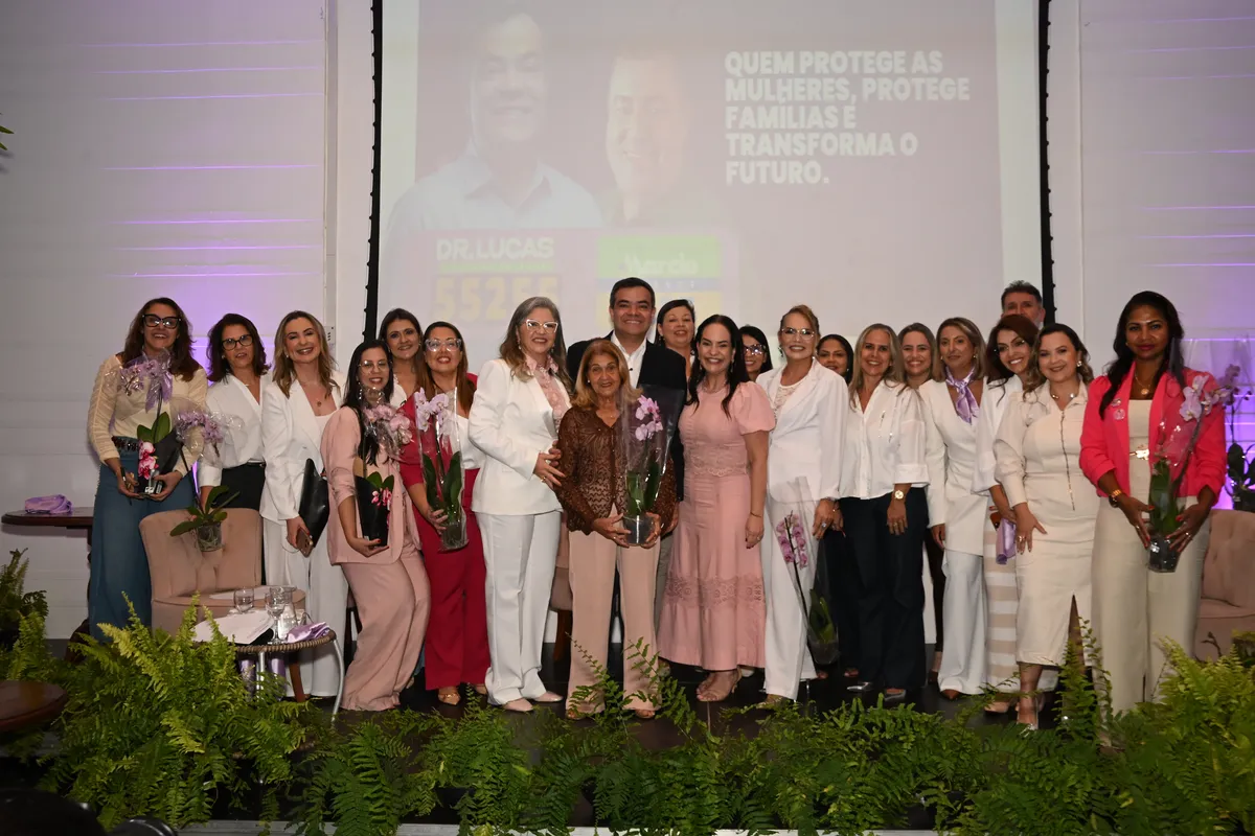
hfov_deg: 54.4
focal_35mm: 35
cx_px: 628
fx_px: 1220
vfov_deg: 37.9
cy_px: 418
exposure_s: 1/200
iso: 3200
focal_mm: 35
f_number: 5.6
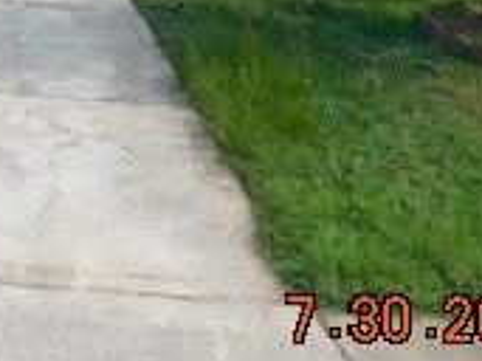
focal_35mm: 86
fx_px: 1197
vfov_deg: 15.5
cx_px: 3
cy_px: -214
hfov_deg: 22.0
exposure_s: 1/1250
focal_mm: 4
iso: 125
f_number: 3
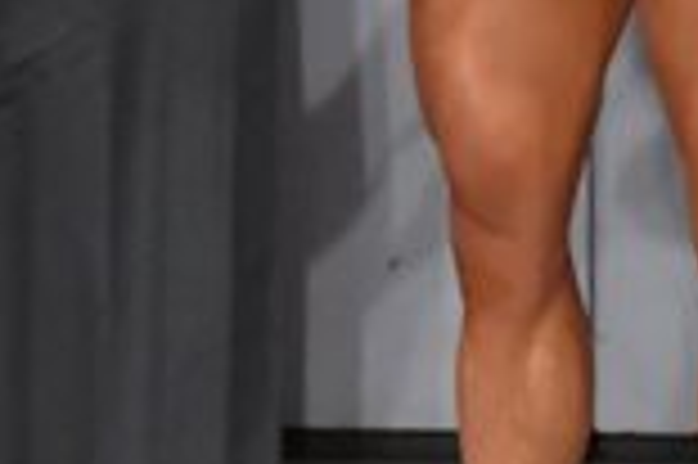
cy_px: -144
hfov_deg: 1.9
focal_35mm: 1087
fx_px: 21053
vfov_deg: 1.3
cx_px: 579
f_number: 5.6
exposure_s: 1/400
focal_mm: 145
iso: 5000
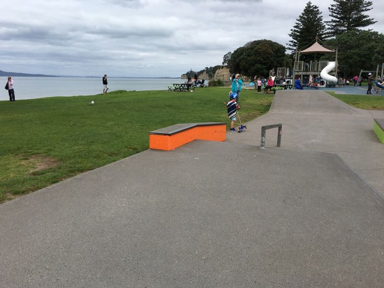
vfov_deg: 48.2
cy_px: 144
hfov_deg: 61.7
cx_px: 192
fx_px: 322
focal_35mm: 29
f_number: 2.2
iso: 25
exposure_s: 1/1374
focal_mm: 4.15
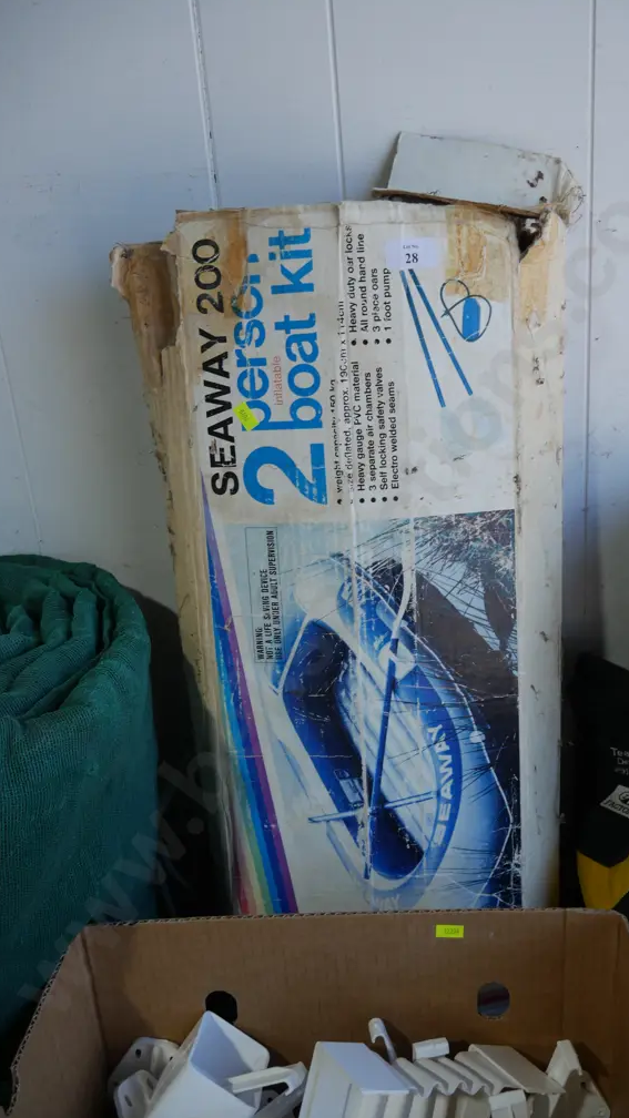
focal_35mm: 31
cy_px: 556
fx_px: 919
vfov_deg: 62.6
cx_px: 376
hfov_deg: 37.6
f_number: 4
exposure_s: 1/160
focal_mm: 14
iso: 200
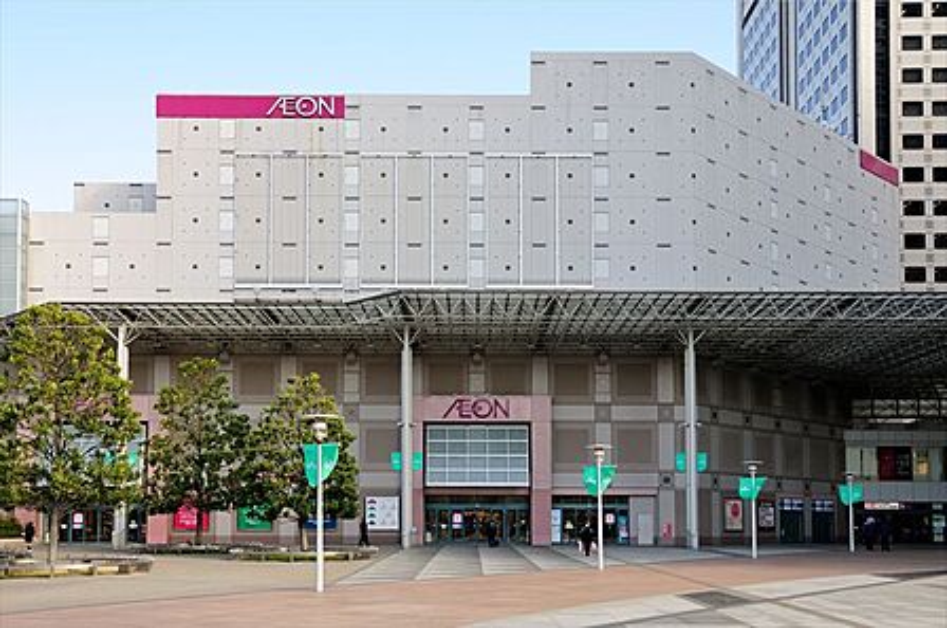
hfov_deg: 51.4
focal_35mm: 38
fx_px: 985
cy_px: 314
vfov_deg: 35.4
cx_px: 474
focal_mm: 25
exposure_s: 1/160
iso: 200
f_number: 8
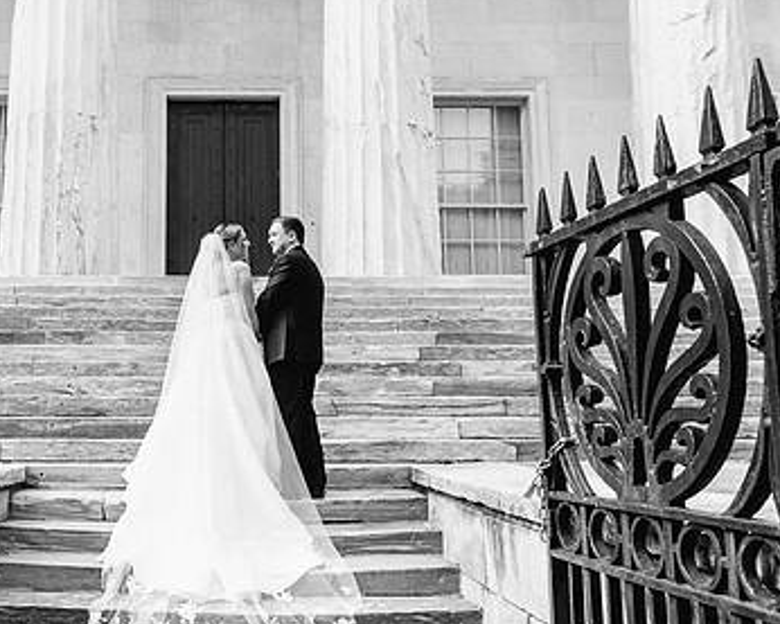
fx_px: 877
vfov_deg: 39.2
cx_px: 228
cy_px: 314
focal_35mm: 38
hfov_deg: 46.7
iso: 640
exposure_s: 1/1600
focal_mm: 24
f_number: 4
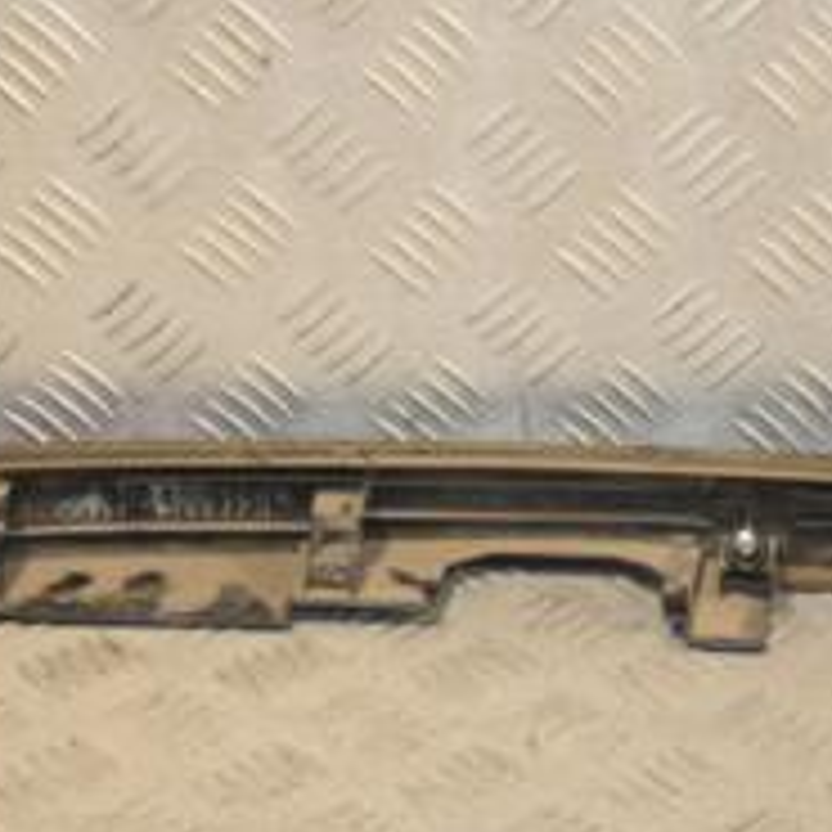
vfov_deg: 15.0
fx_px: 3154
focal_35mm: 116
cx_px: 850
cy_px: 459
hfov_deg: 14.8
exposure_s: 1/200
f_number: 5.6
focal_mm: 28
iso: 800
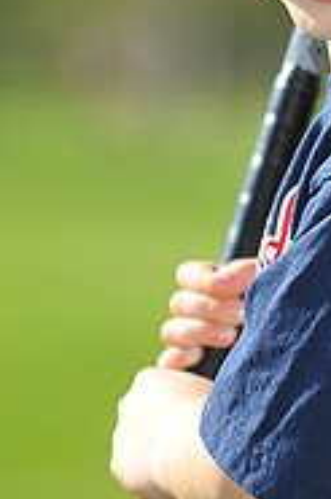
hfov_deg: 2.2
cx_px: 366
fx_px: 8649
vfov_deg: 3.3
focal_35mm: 626
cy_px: -119
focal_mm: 200
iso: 200
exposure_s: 1/1000
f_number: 4
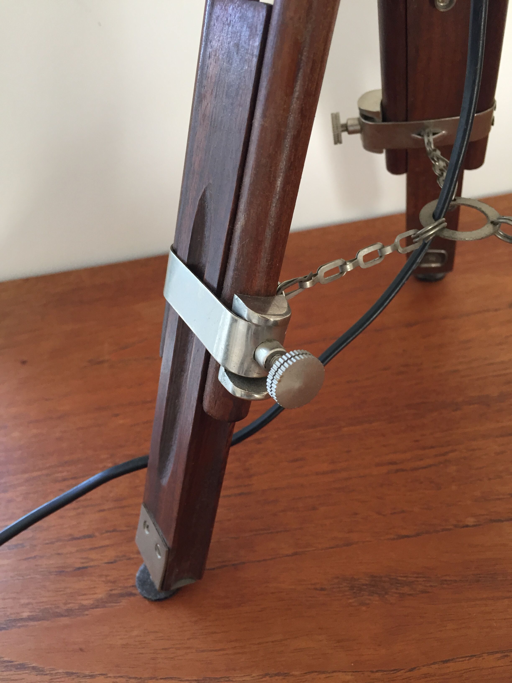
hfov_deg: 48.2
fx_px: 572
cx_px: 256
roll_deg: +11.4
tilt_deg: -36.8
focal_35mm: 29
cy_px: 342
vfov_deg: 61.7
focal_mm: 4.15
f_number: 2.2
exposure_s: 1/33
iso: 64
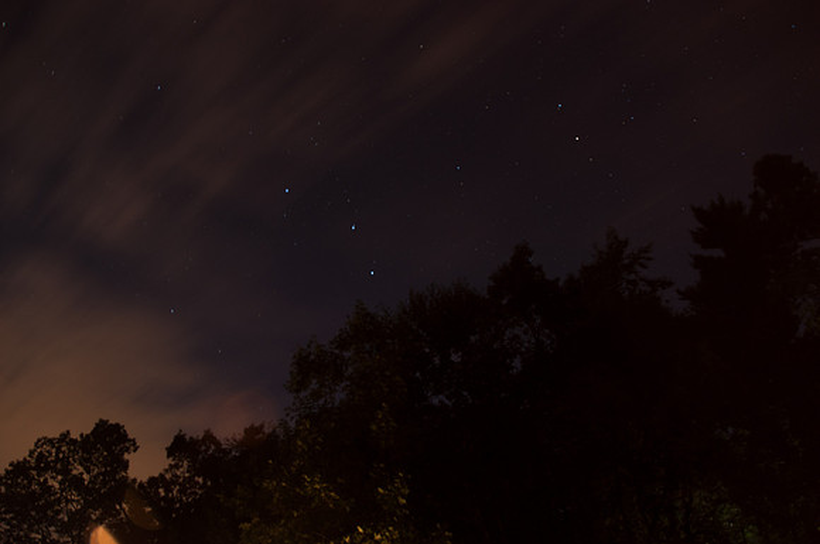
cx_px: 410
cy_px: 272
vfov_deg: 47.8
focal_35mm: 27
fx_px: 614
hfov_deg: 67.5
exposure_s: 69
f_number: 3.5
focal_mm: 18
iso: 200
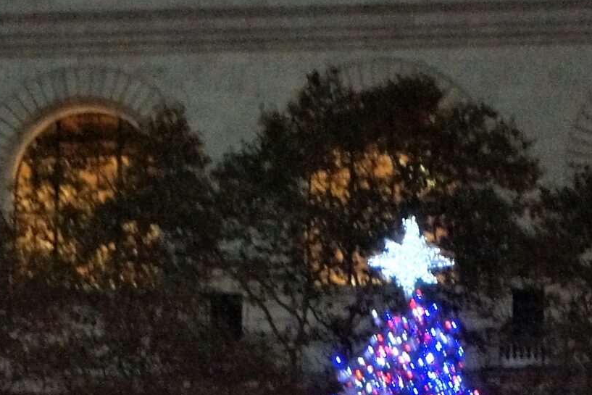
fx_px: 3996
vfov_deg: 5.6
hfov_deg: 8.5
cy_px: 582
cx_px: 430
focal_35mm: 243
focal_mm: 46
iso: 3200
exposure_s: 1/80
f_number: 5.6
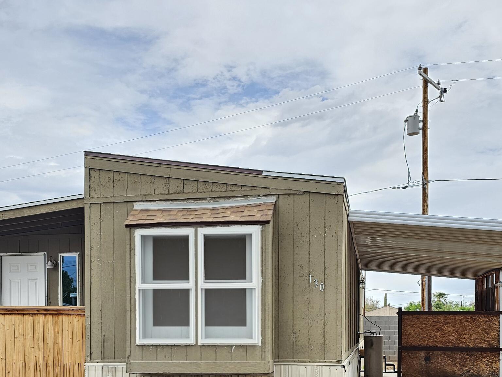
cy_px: 342
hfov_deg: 42.1
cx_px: 245
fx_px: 653
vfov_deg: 30.7
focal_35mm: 45
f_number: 1.7
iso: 20
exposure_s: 1/182
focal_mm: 6.3
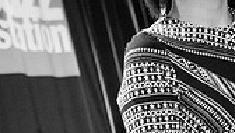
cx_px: 73
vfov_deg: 5.4
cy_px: 46
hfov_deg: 9.5
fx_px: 1416
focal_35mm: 227
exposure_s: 1/100
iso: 800
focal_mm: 42
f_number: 2.8
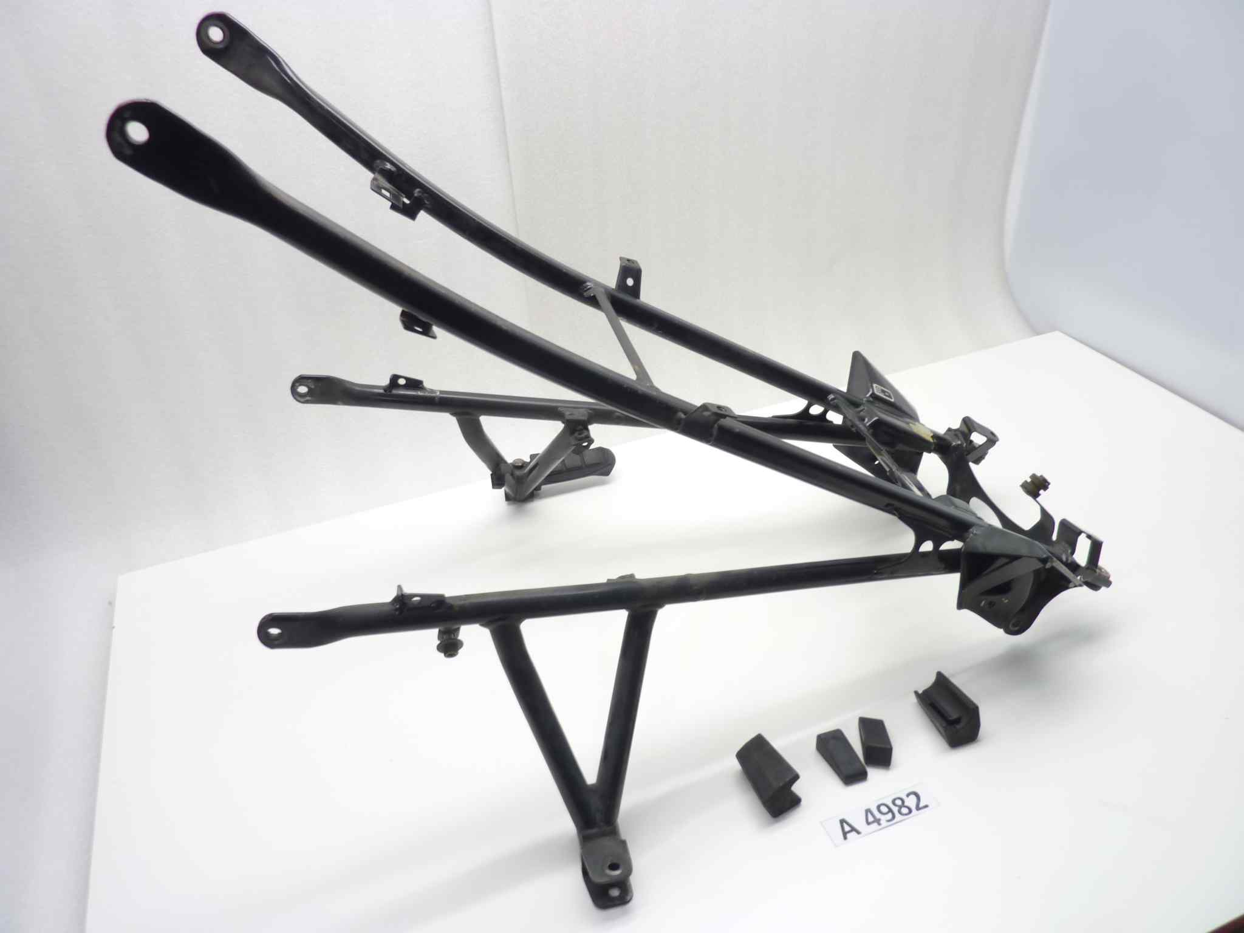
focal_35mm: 25
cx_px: 622
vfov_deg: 54.9
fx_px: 898
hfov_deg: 69.4
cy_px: 466
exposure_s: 1/10
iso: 80
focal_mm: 4.1
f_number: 3.3
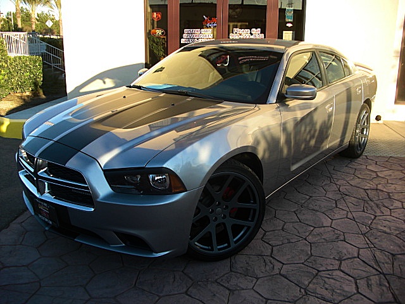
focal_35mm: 36
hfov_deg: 51.4
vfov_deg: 39.7
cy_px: 152
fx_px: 421
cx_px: 202
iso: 50
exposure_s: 1/200
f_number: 2.8
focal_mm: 6.3
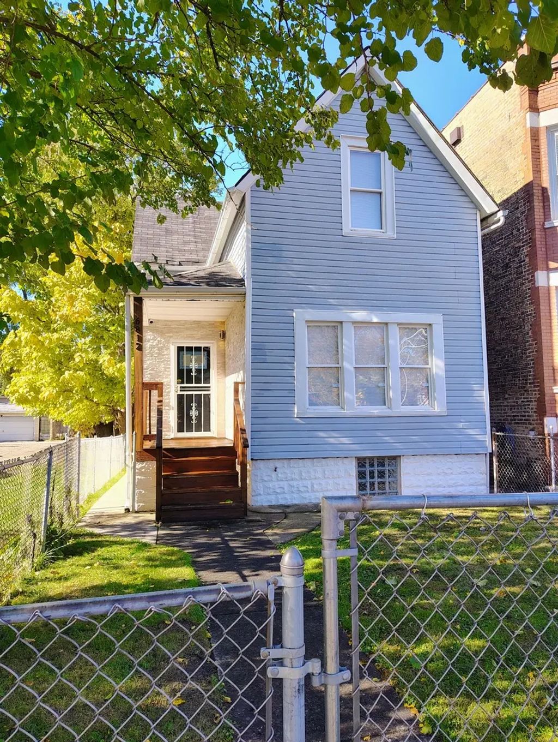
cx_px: 279
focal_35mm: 24
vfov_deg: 71.5
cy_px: 371
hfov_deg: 56.9
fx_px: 515
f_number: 1.8
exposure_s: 1/200
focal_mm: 5.56
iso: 131
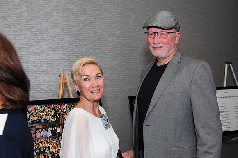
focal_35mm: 40
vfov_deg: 32.9
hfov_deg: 48.0
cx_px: 119
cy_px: 79
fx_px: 267
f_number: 5
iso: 500
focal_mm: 27
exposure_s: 1/60
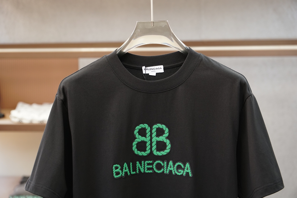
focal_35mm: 90
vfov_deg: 15.2
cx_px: 148
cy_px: 99
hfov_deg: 22.6
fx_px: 742
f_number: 3.5
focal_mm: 60
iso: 500
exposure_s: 1/125
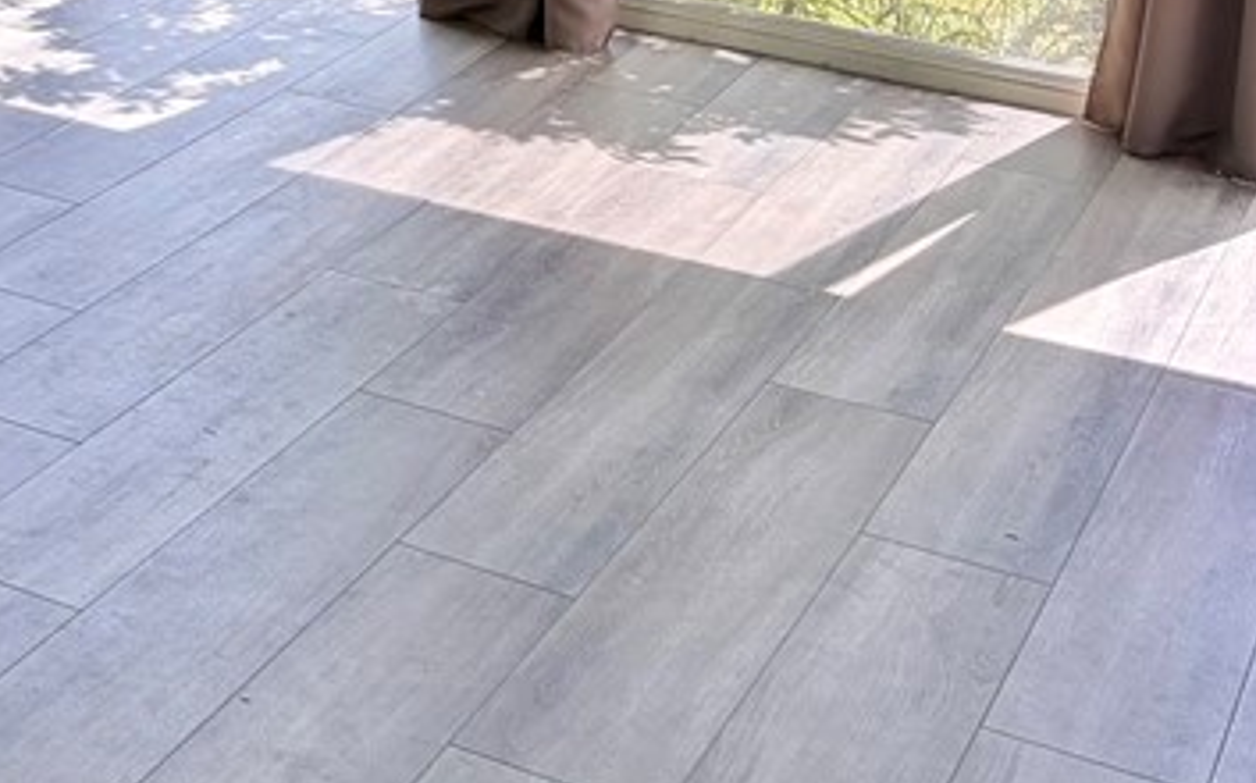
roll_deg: -1.4
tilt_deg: -7.2
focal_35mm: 80
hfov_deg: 22.4
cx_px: -491
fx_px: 2736
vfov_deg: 15.1
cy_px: -399
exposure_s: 1/177
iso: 50
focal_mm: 5.96
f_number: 1.6
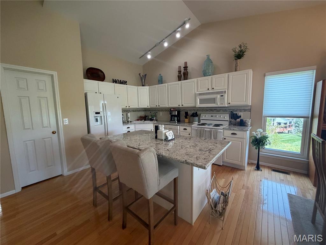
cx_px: 163
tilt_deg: -5.1
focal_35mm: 14
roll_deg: +1.1
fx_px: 132
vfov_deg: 85.7
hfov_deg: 102.1
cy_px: 122
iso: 320
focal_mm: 2.22
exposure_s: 1/120
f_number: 2.2
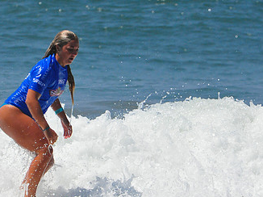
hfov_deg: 1.4
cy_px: 97
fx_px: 10705
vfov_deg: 1.1
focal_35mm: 1410
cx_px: 74
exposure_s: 1/2000
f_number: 14
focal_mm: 550
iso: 1250
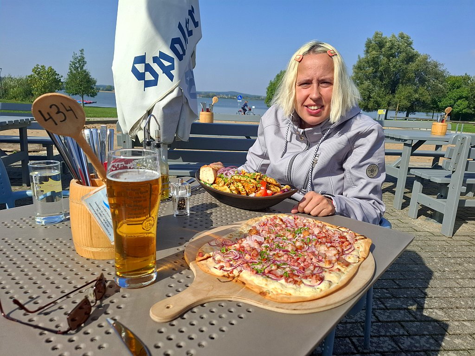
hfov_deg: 73.9
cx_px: 238
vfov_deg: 58.9
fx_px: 316
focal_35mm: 23
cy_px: 178
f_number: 1.8
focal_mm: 5.54
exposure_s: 1/1972
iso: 50
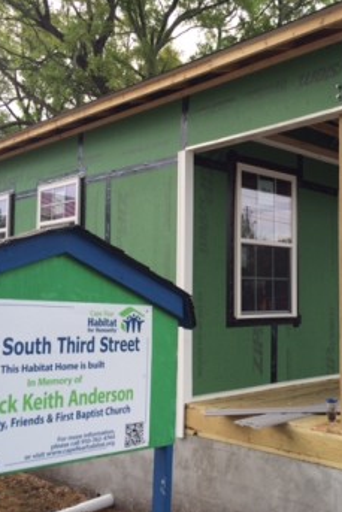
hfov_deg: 31.9
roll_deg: +0.3
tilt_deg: +3.8
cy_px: 258
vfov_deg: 47.4
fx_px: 584
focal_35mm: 41
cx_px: 268
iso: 32
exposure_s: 1/255
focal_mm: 4.15
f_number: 2.2
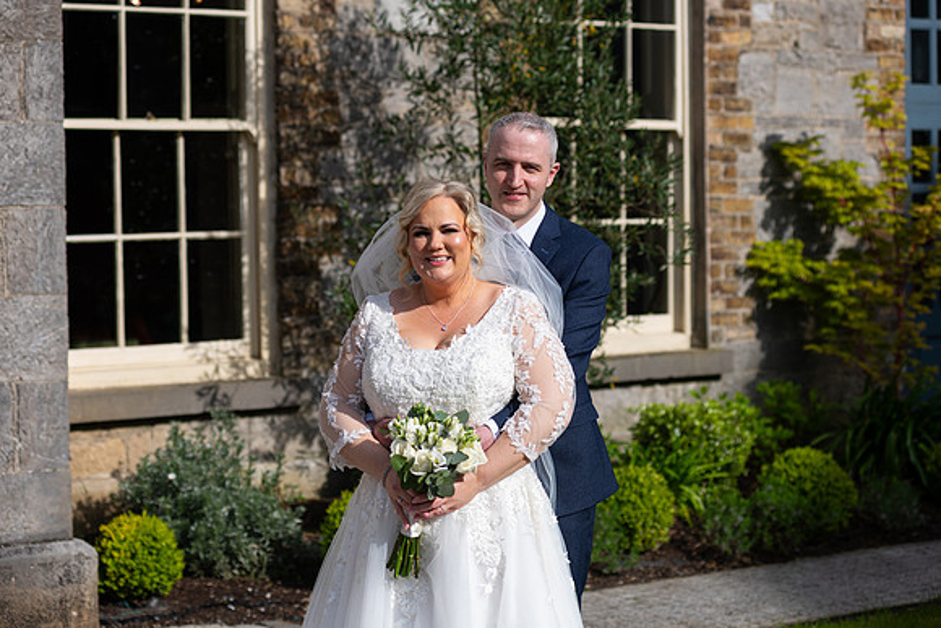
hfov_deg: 23.6
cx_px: 470
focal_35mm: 86
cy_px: 314
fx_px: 2248
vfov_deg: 15.9
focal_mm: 86
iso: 80
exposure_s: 1/640
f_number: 3.5
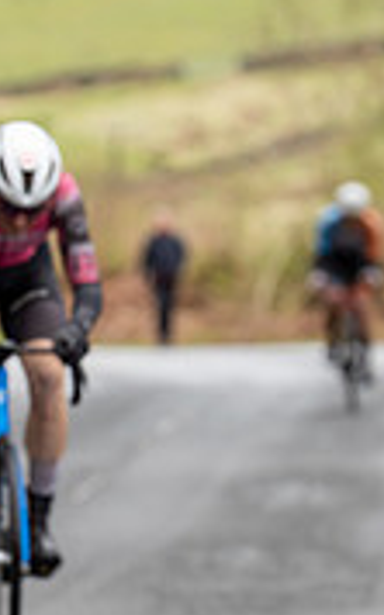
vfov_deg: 4.3
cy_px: 178
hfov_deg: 2.7
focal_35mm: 493
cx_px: -214
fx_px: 8268
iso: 640
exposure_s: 1/1000
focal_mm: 148
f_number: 3.5
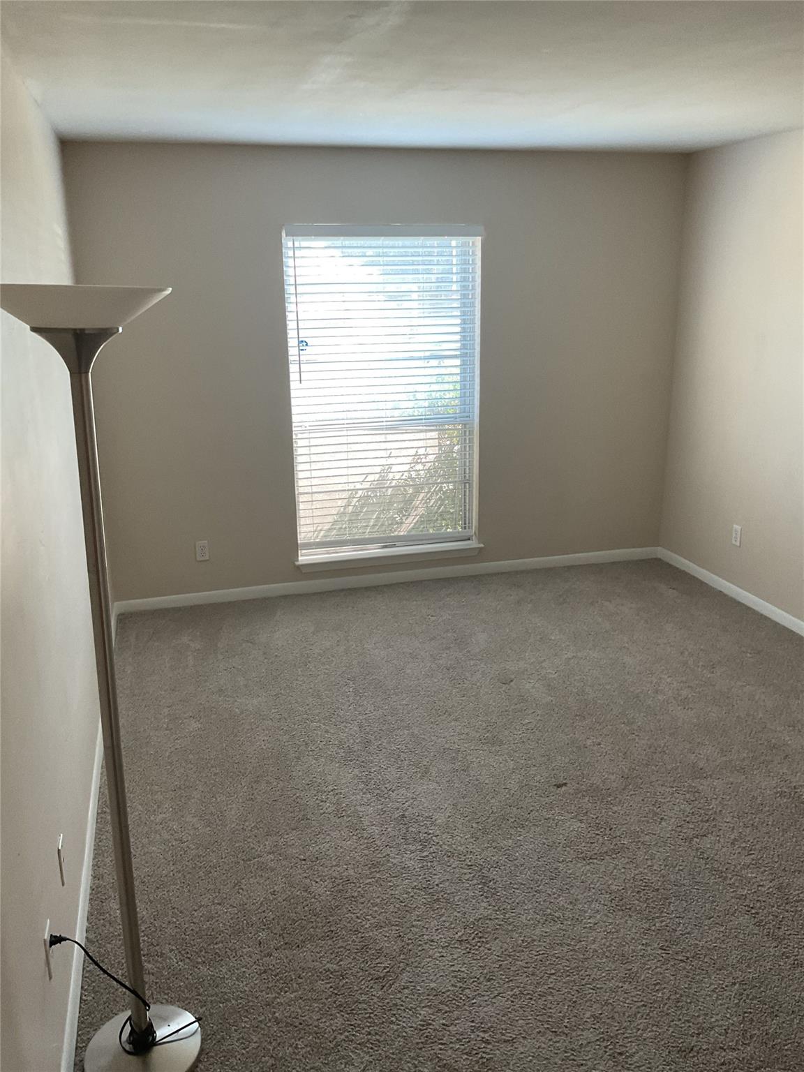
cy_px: 536
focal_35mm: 29
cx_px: 402
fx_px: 898
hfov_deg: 48.2
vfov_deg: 61.7
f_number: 1.8
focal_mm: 3
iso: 64
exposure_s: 1/60
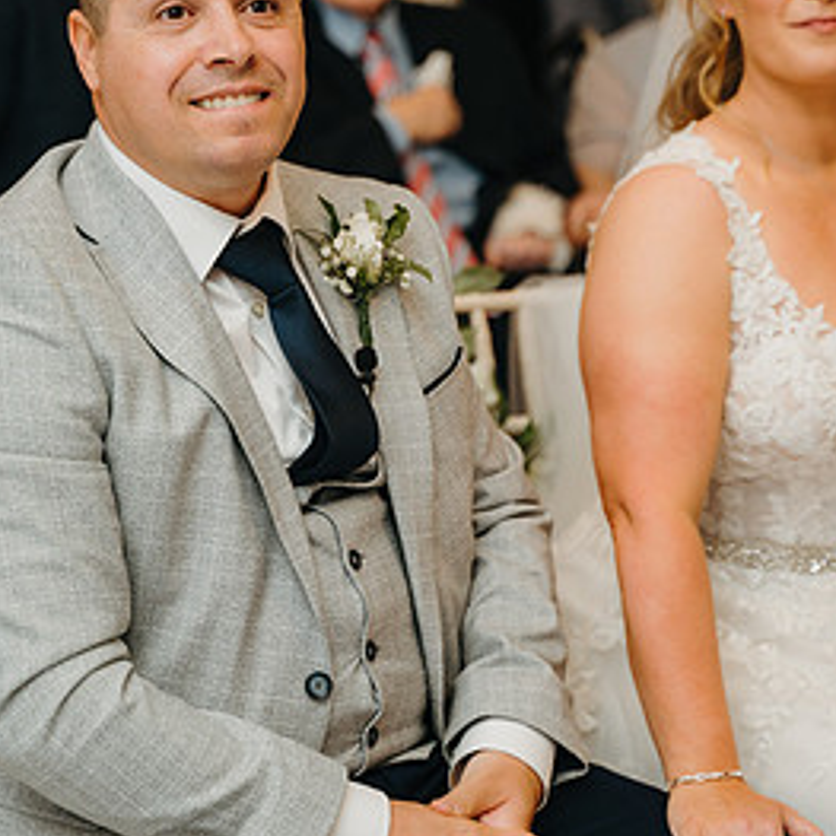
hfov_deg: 16.0
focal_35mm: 109
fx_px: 2978
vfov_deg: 16.0
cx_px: 385
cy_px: 362
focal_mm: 75
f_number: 2.8
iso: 1000
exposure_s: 1/200
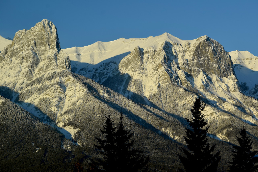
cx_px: 129
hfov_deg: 14.9
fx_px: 989
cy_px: 86
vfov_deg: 9.9
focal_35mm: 138
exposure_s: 1/320
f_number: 9
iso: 200
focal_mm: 92
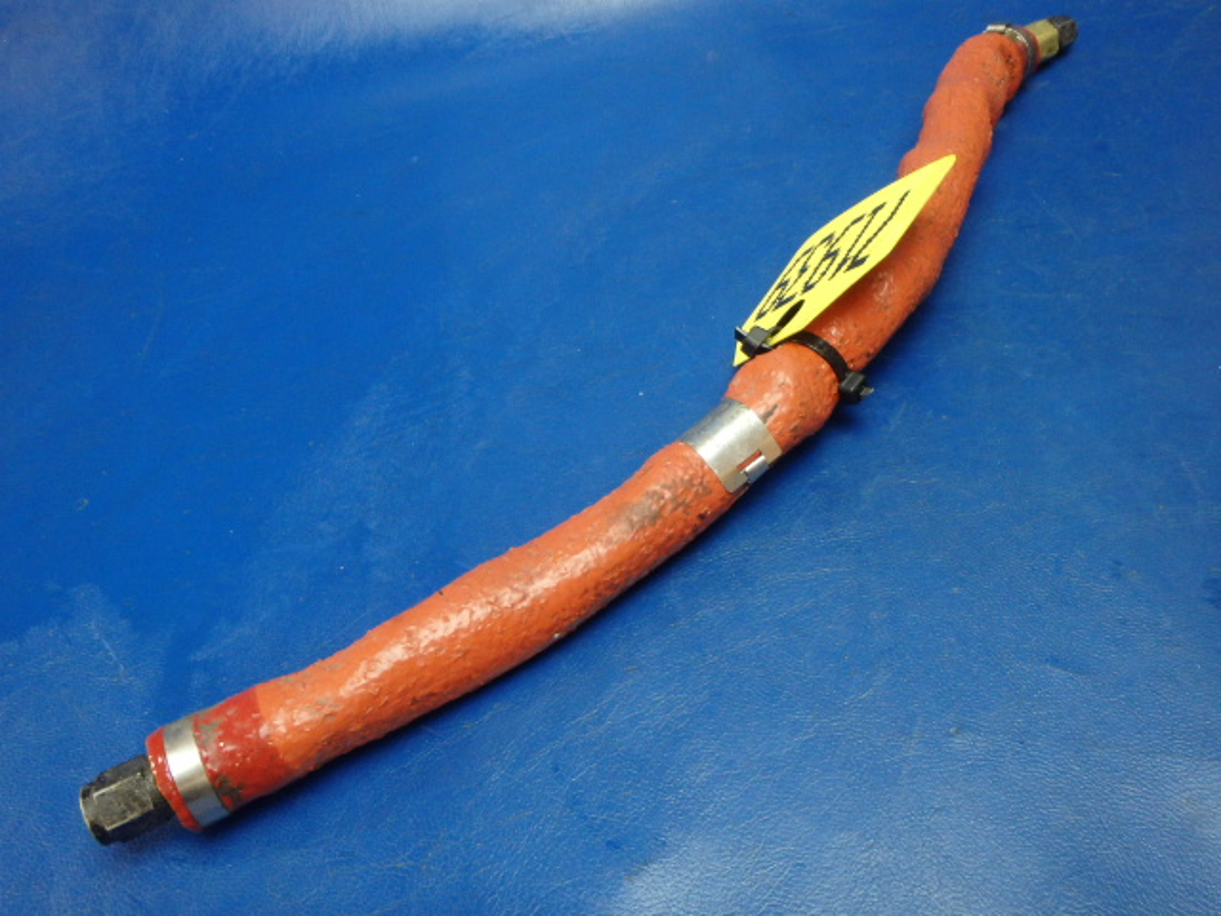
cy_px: 458
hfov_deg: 63.4
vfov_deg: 49.7
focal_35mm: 28
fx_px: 988
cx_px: 610
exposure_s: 1/30
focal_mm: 5
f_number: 3.9
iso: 400
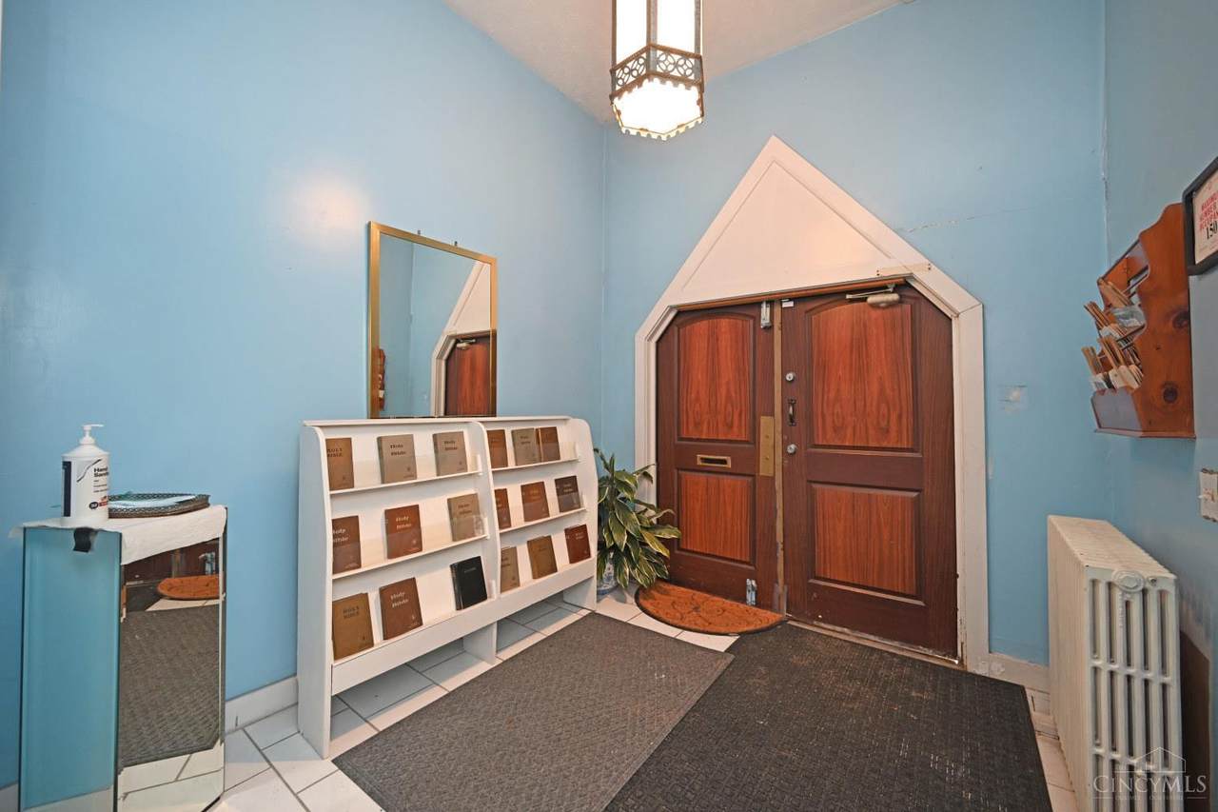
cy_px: 406
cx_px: 609
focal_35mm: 14
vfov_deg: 81.2
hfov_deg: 104.3
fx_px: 474
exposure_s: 1/60
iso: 800
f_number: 4
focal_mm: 14
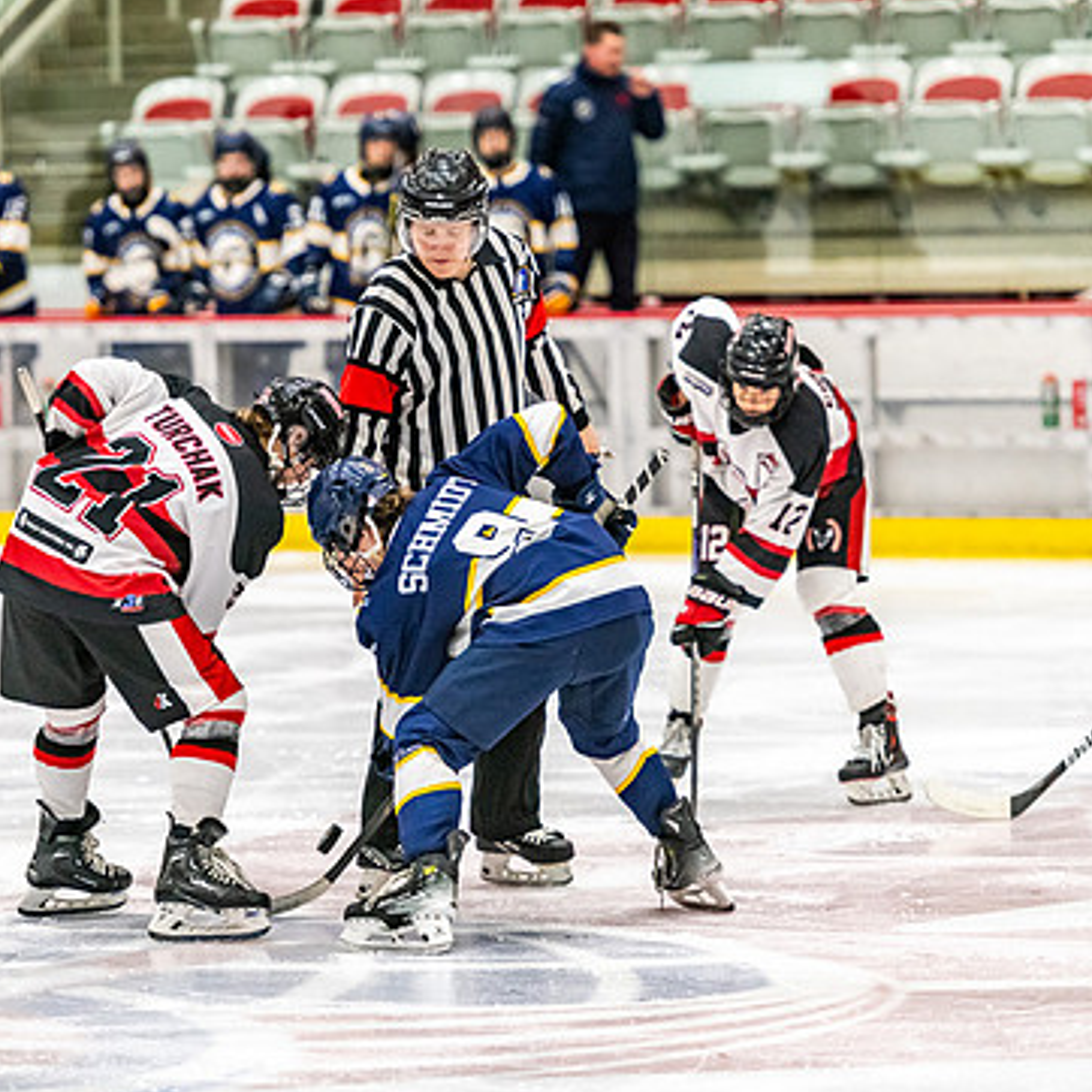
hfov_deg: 8.0
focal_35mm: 220
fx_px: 7852
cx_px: 389
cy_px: 521
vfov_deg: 8.0
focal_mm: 160
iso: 3200
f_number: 2.8
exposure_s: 1/640
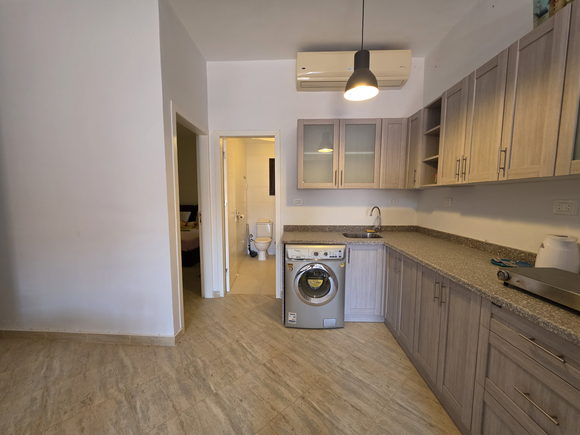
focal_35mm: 13
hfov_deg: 106.2
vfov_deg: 89.9
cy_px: 218
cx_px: 290
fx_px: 218
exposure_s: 1/100
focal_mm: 2.2
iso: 200
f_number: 1.9
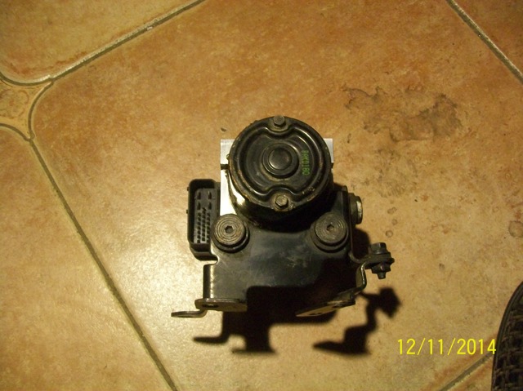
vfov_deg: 39.6
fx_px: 544
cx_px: 262
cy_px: 196
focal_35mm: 36
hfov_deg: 51.4
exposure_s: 1/8
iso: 200
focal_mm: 6
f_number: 2.7
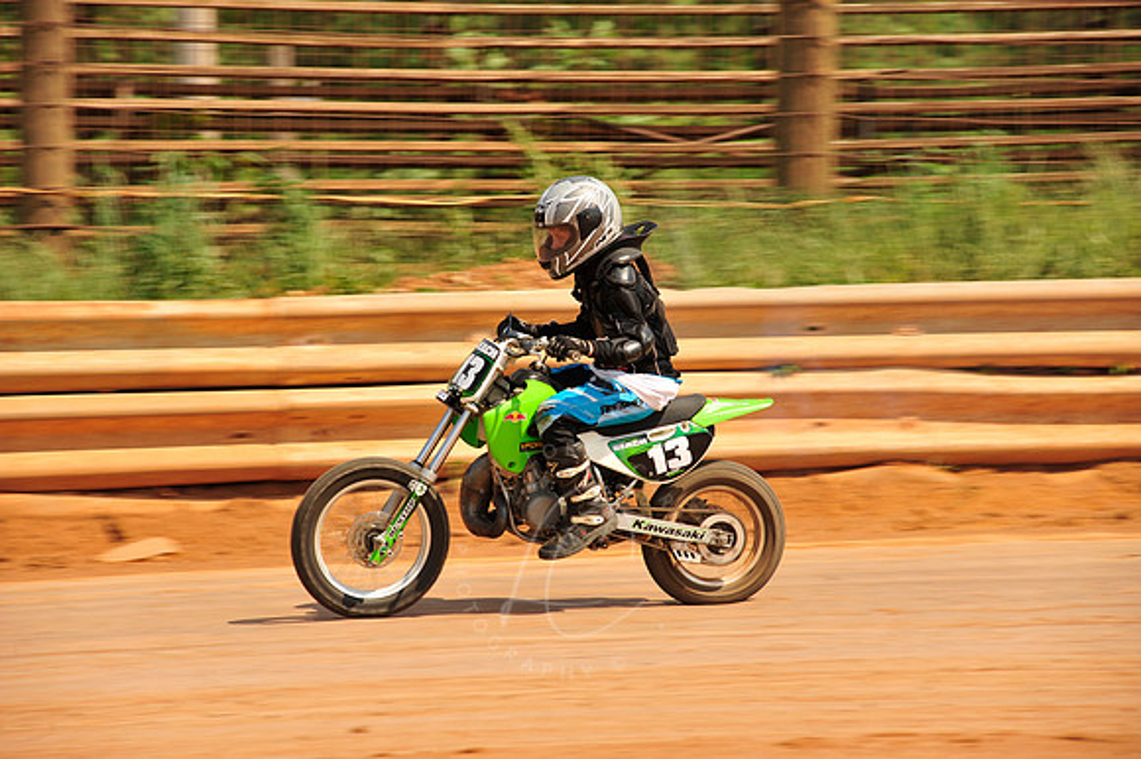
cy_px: 380
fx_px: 6335
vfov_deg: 6.9
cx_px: 570
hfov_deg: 10.3
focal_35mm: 200
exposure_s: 1/400
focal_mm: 200
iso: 200
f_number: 9
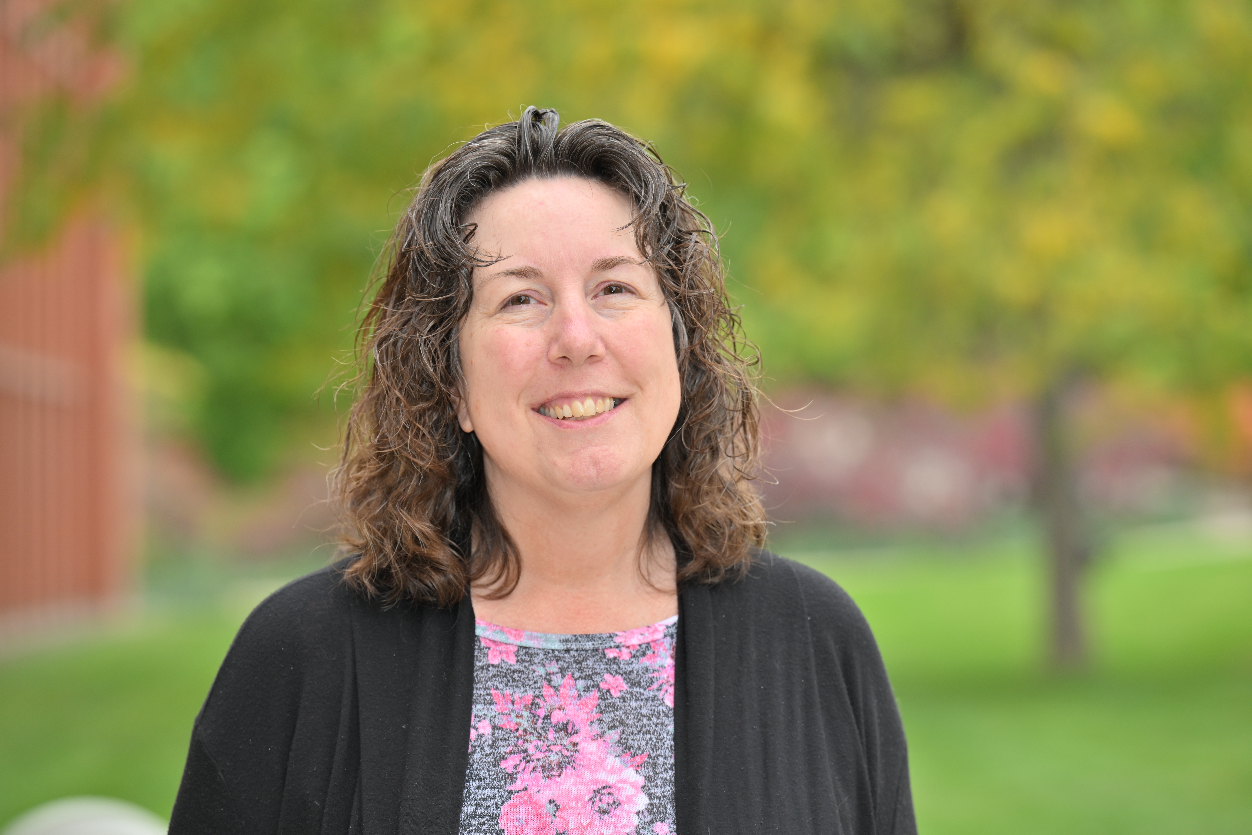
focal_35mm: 130
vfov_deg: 10.5
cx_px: 626
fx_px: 4521
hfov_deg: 15.8
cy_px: 418
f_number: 4
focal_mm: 130
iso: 160
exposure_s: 1/250
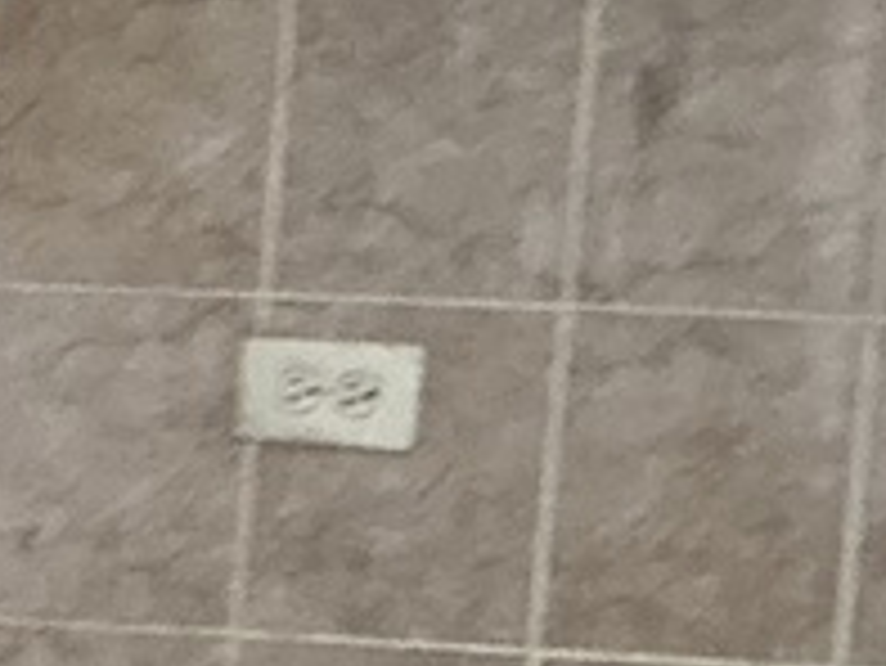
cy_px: 842
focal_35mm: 212
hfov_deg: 8.0
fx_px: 5429
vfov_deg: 7.0
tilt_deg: -8.9
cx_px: -1826
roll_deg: -2.1
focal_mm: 3
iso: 160
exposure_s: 1/60
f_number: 1.8
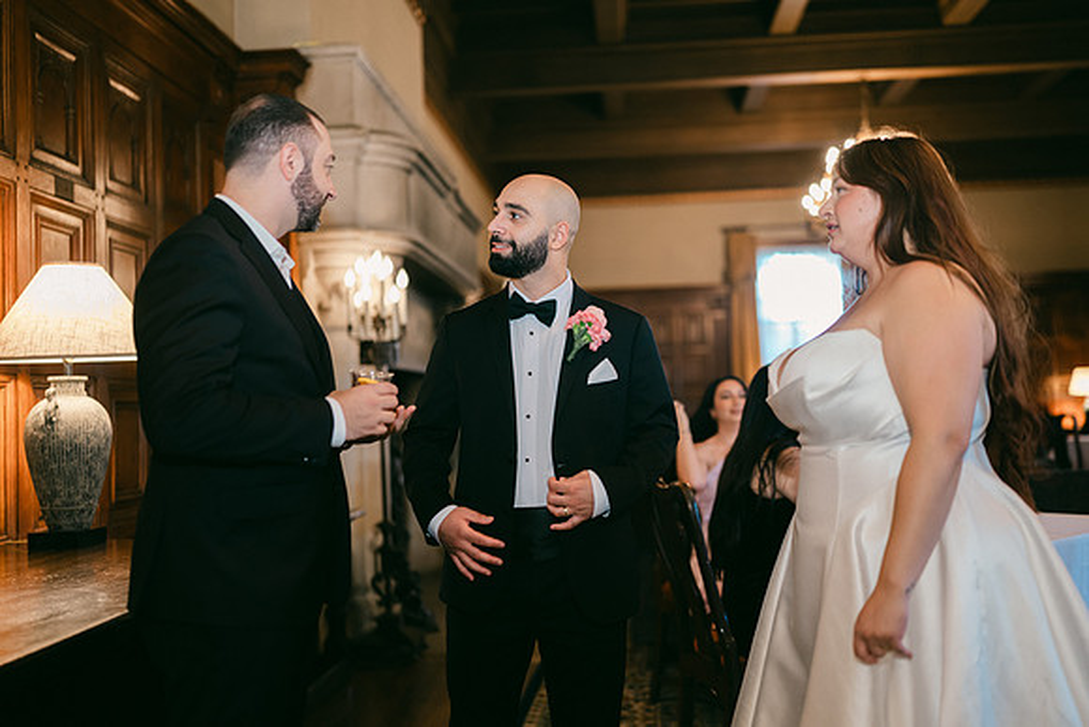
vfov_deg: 37.9
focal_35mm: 35
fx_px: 1059
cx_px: 544
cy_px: 364
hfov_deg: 54.4
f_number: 1.2
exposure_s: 1/125
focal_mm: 35
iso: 640
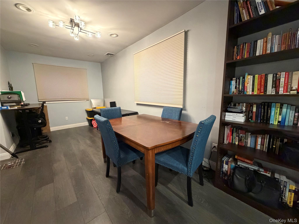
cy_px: 112
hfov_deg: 102.1
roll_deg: +1.4
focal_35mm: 14
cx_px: 150
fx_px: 121
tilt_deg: -8.8
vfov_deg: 85.7
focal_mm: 2.22
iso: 1000
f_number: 2.2
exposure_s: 1/60
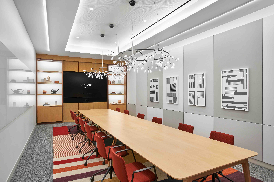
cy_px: 91
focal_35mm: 22
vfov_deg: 57.2
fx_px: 167
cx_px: 137
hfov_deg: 78.6
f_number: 13
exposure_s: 1/5
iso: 400
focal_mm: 22
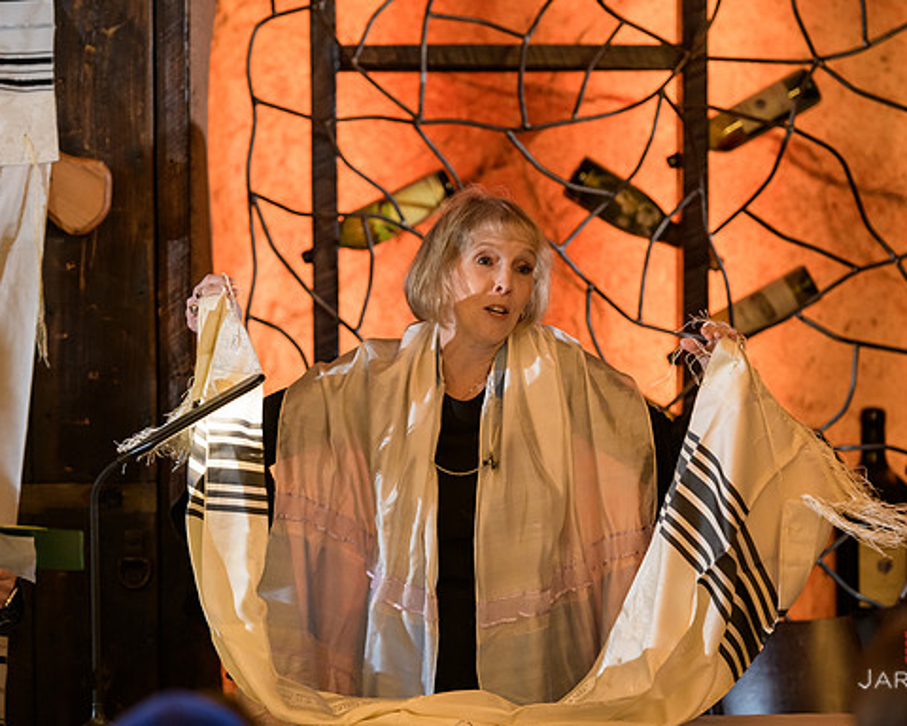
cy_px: 364
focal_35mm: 176
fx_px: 4724
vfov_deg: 8.8
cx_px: 491
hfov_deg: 11.0
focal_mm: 155
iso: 1600
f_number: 3.2
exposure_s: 1/125
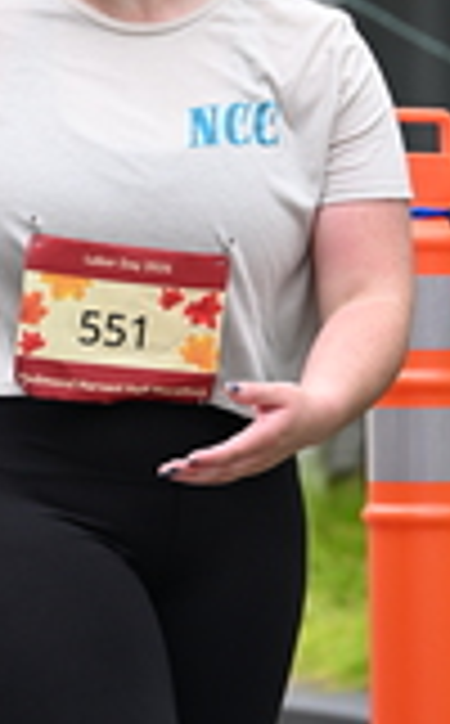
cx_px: -151
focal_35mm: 300
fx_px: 5913
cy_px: -135
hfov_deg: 4.3
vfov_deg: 7.0
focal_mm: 86
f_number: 2.8
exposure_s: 1/1600
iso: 640
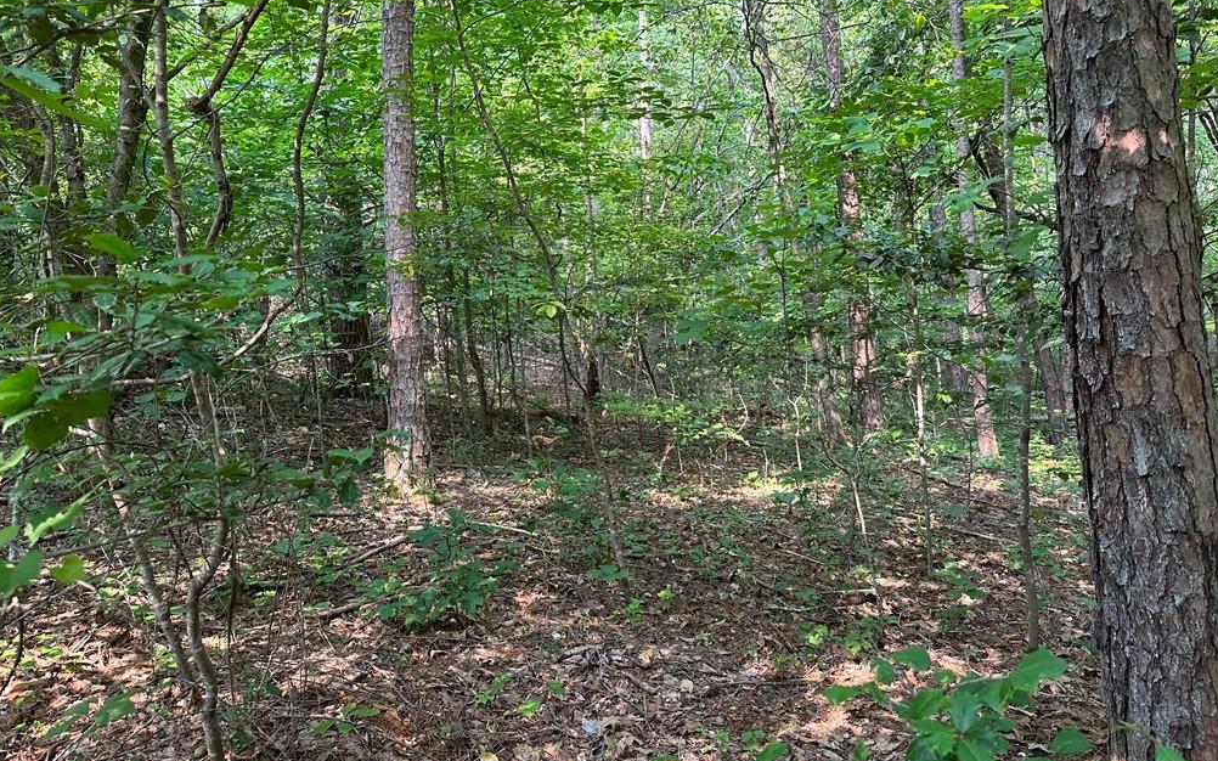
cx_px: 600
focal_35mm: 26
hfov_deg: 70.4
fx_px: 863
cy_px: 332
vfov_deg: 47.5
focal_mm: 6.86
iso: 125
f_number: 1.78
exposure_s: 1/121
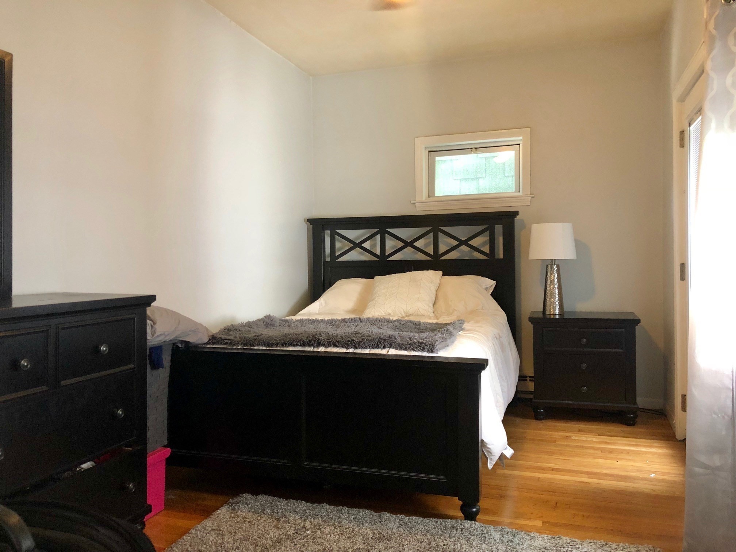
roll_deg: +1.5
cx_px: 368
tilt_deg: -0.5
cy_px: 276
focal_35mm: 28
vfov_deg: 49.7
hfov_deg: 63.4
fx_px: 595
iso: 80
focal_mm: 4
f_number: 1.8
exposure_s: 1/15
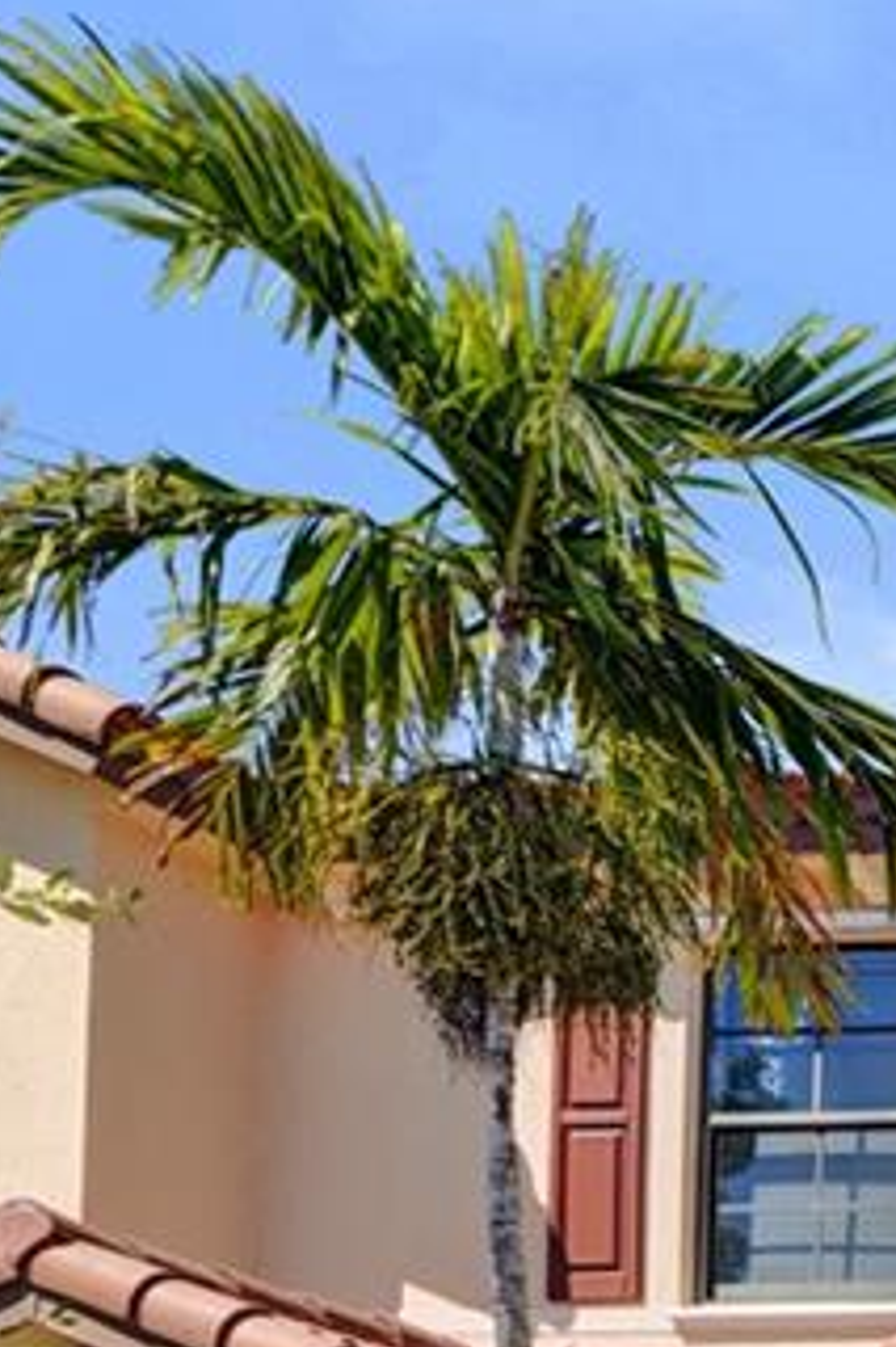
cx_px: 2995
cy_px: 2153
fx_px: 2990
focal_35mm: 80
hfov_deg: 10.0
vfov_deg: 20.7
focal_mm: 16
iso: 50
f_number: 6.3
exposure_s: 1/320
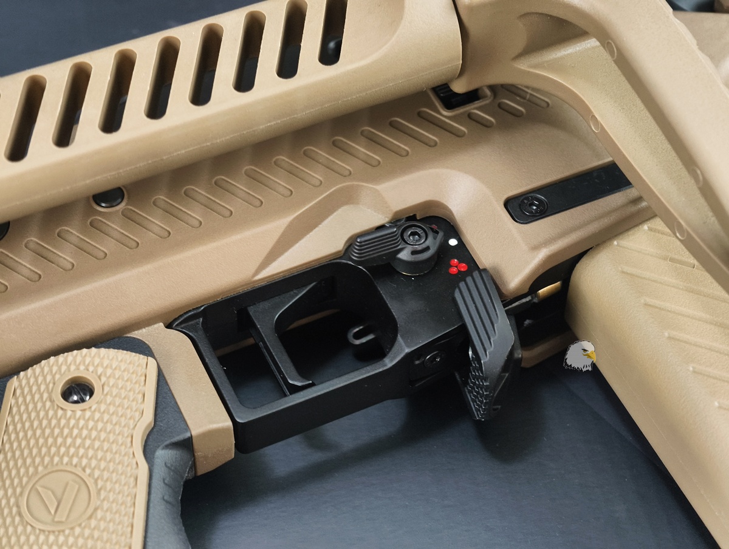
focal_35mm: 85
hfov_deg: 23.0
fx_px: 1793
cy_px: 274
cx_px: 364
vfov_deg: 17.4
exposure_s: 1/15
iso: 1753
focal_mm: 22.48
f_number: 2.67
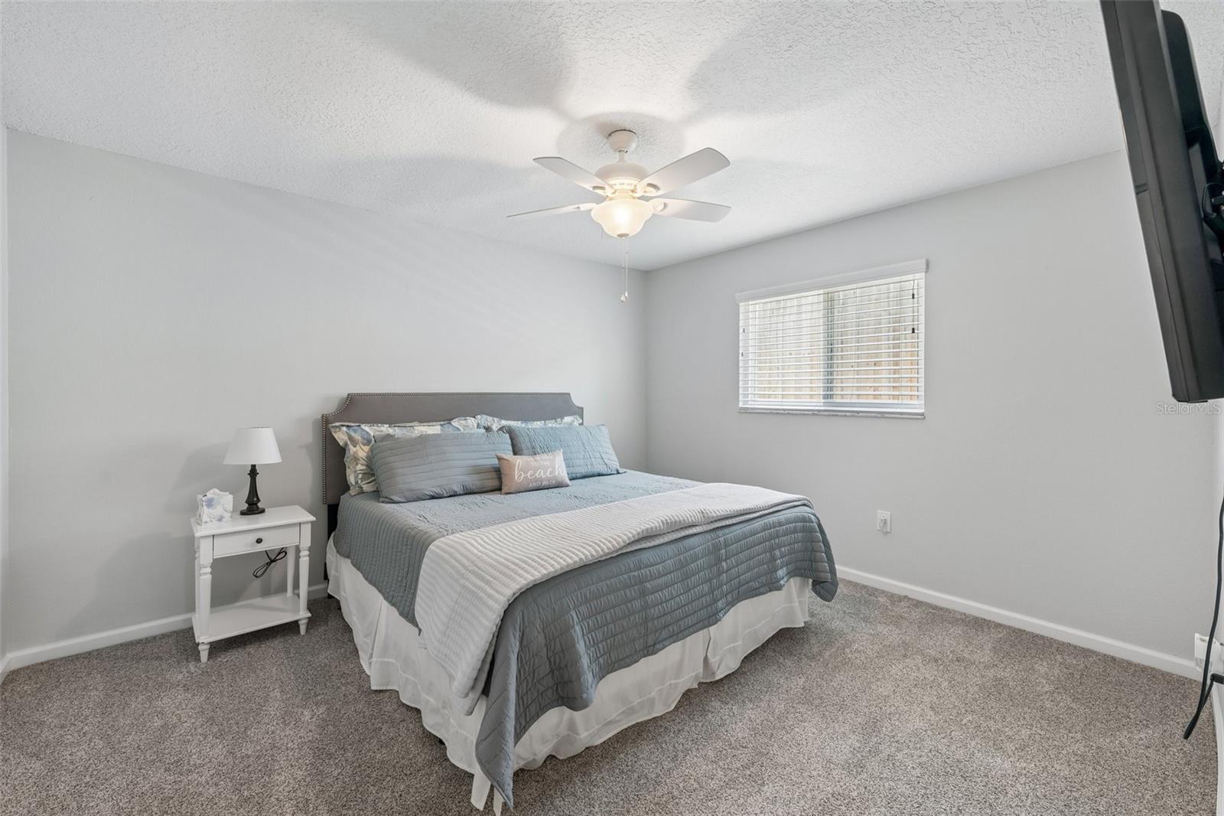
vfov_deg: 81.2
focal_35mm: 14
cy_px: 408
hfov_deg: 104.3
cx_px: 612
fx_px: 476
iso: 800
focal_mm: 14
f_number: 8
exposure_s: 1/25
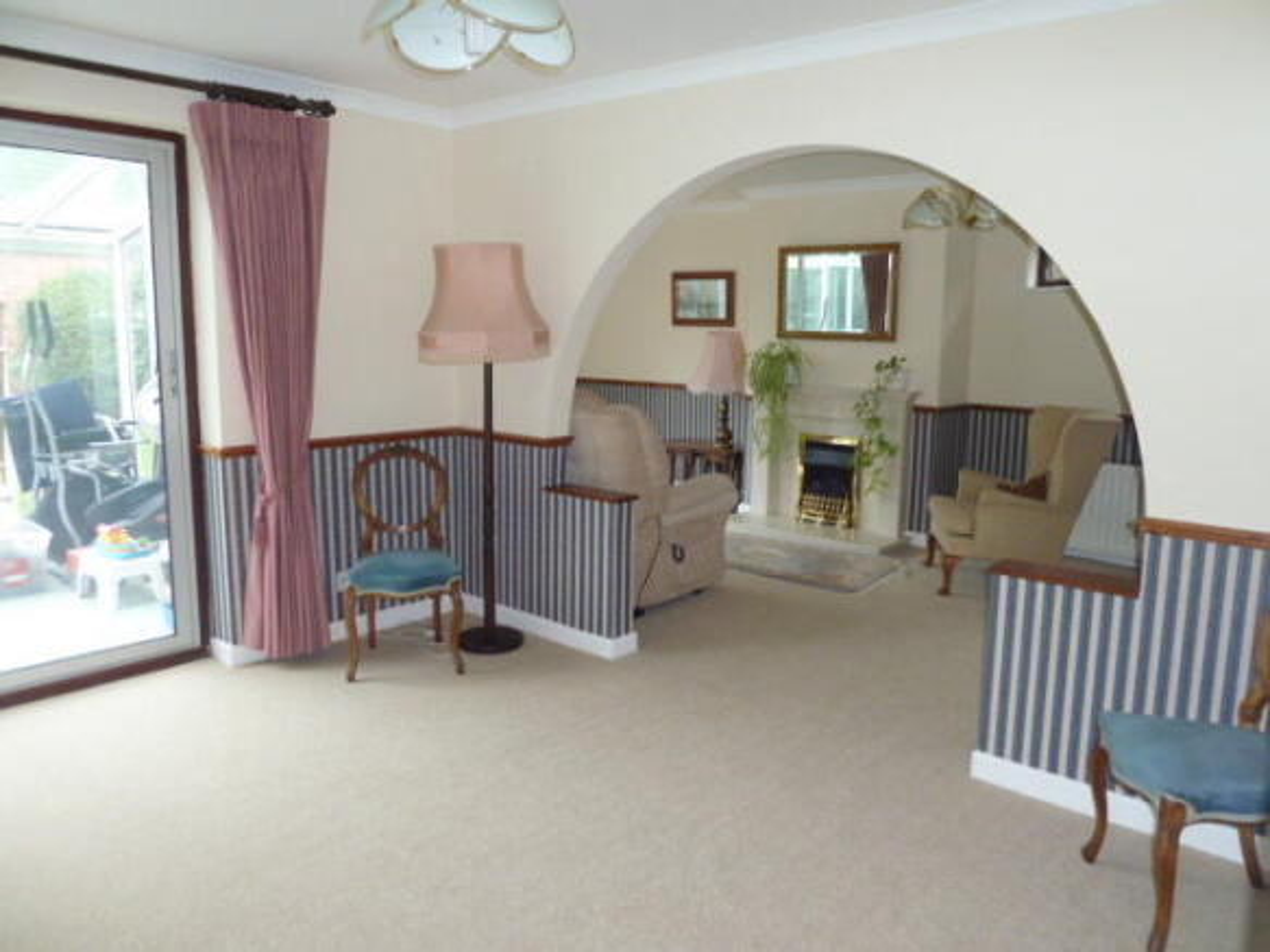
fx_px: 917
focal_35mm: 25
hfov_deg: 69.4
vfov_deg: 54.9
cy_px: 476
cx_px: 635
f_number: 3.3
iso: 250
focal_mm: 4.1
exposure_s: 1/30
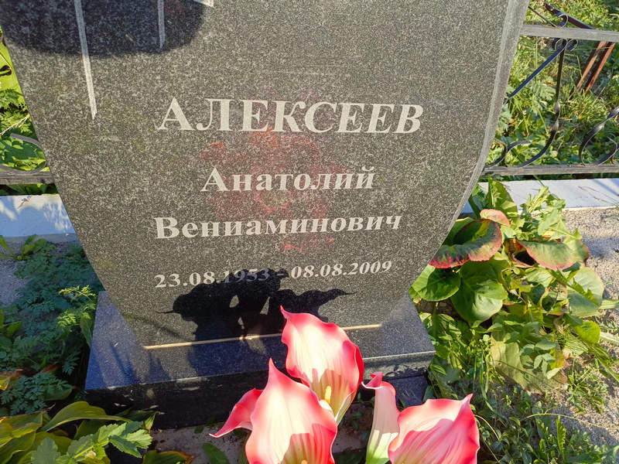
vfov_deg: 54.9
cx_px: 310
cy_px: 232
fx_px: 447
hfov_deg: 69.4
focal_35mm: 25
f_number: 1.69
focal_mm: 4.76
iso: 112
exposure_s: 1/453
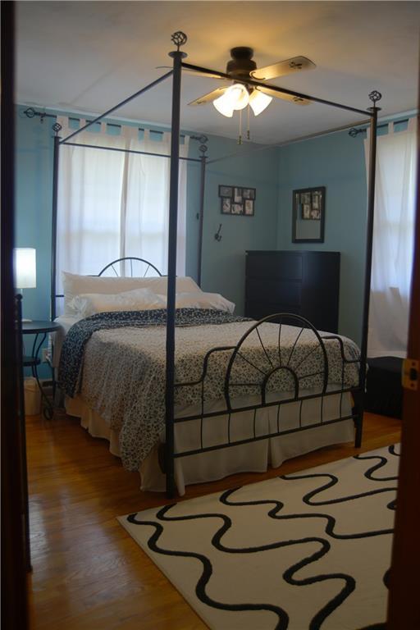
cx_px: 210
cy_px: 315
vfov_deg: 65.5
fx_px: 490
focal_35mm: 28
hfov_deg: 46.4
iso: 100
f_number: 3.5
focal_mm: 28
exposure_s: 1/25
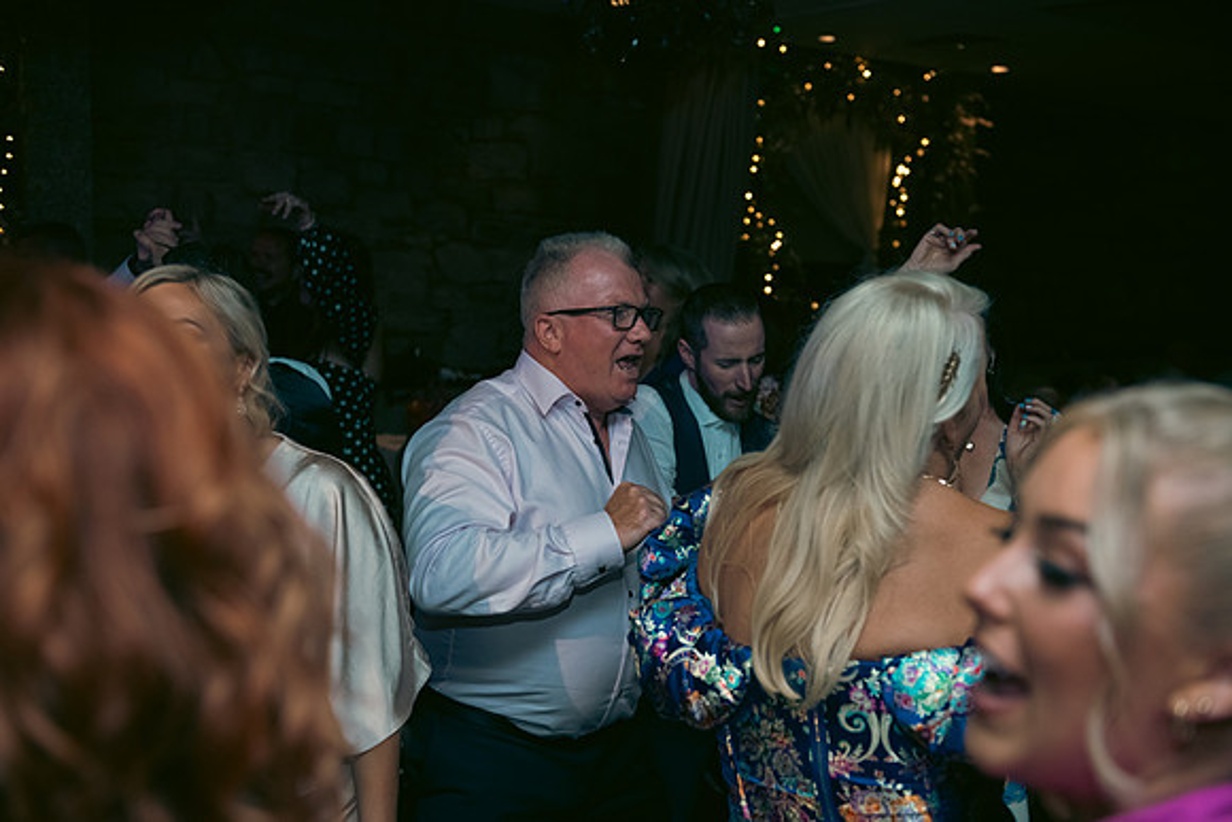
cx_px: 616
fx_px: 1369
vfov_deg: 33.4
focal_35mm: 40
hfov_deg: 48.4
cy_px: 411
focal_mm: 40
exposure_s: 1/160
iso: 800
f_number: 3.5
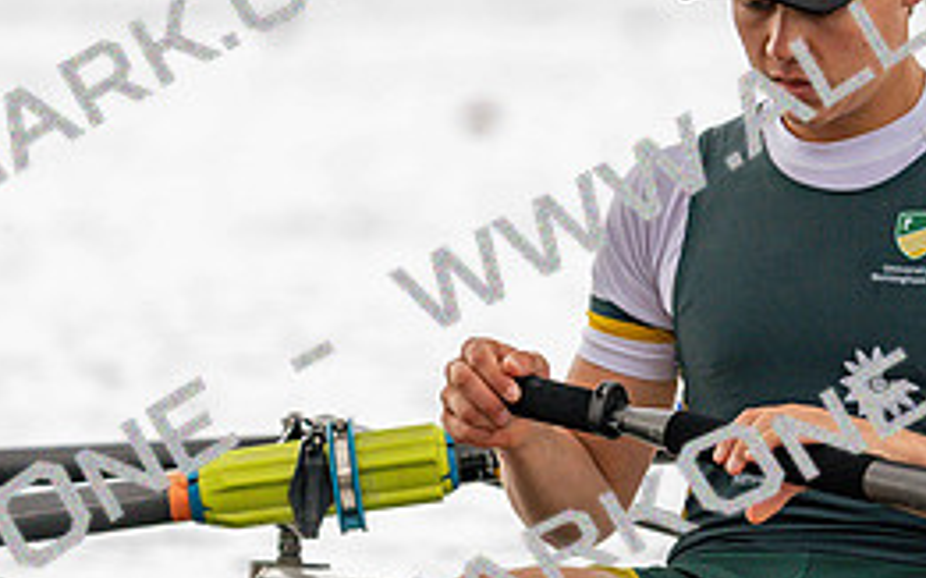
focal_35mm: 773
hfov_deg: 2.7
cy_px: 339
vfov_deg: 1.7
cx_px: 830
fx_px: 19504
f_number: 6.3
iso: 640
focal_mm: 341
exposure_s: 1/1250
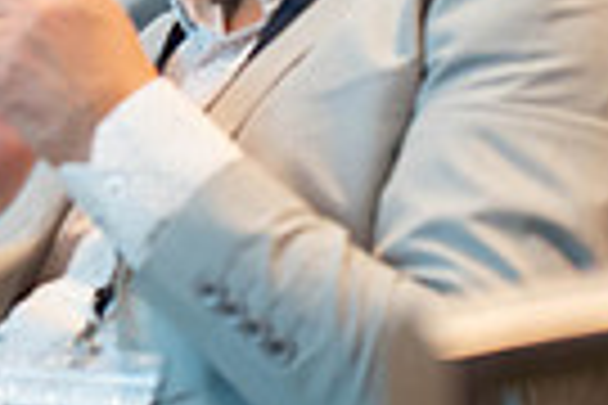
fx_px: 6147
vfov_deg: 3.8
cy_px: -191
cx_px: -248
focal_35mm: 364
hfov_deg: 5.6
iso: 3200
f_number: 1.8
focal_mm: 85
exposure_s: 1/80
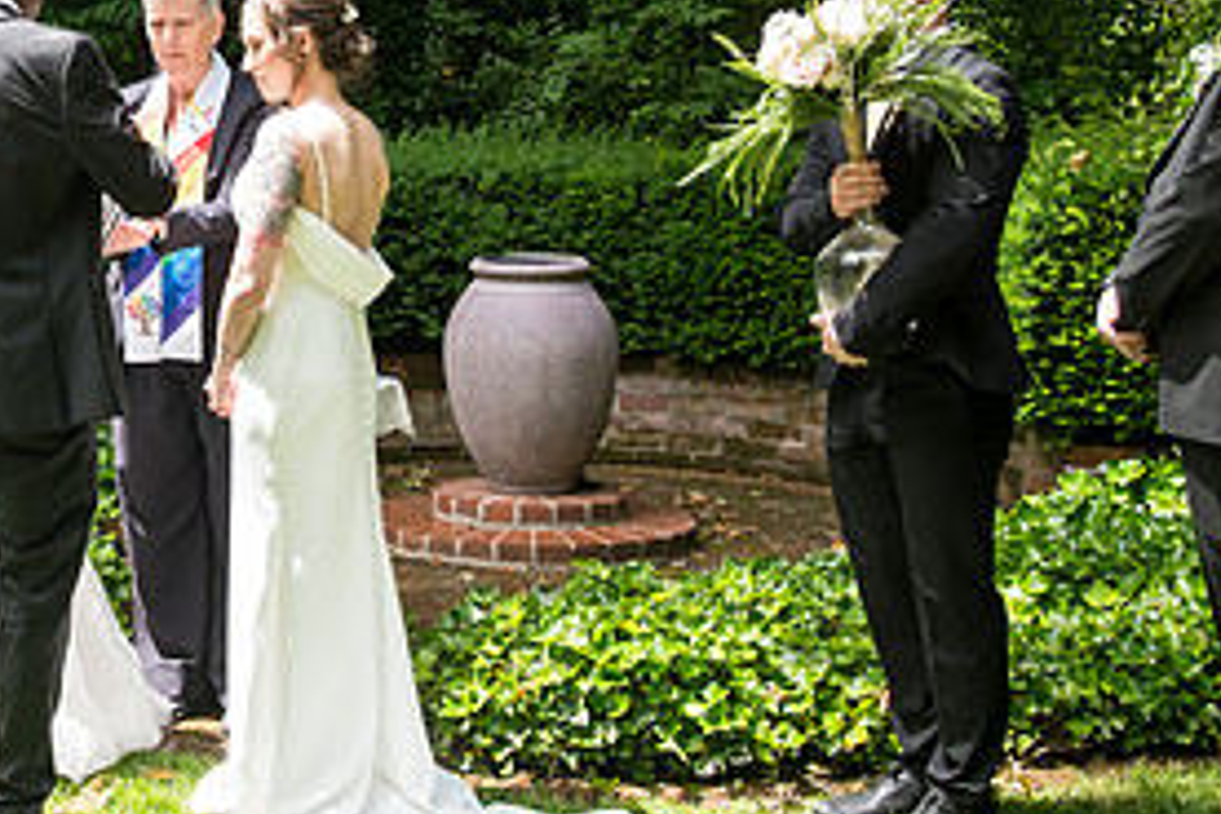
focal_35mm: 63
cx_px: 62
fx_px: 2137
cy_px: 148
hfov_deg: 30.1
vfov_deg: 21.3
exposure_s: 1/400
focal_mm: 30
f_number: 5
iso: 500
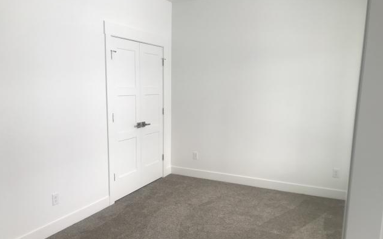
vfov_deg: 41.7
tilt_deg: -9.9
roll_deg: -1.2
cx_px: 192
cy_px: 138
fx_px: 313
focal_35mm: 30
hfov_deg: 62.9
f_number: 1.8
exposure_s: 1/120
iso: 32
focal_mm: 3.99
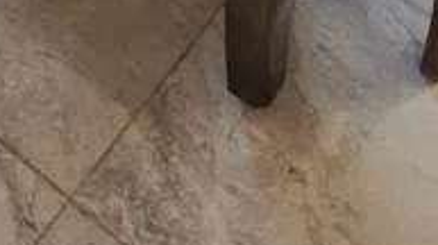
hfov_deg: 39.9
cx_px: 236
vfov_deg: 21.0
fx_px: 603
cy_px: -66
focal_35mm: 52
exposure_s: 1/50
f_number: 1.75
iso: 3006
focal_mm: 5.25
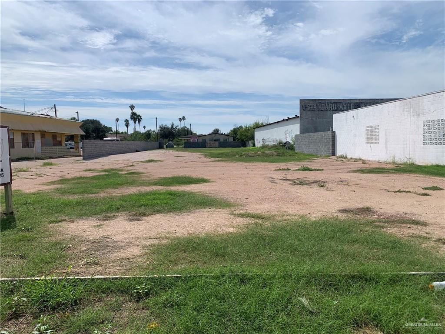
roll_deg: +0.8
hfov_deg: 67.3
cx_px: 222
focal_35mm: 26
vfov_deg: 53.1
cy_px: 167
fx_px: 334
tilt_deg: -1.8
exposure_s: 1/5405
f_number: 1.8
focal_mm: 4.25
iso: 25
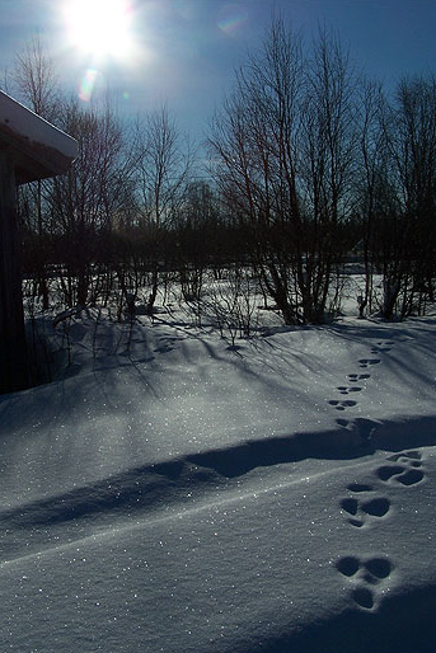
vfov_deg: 48.4
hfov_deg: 33.4
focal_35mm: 40
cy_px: 328
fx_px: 726
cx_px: 201
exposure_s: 1/1500
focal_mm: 6.3
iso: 80
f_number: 5.6
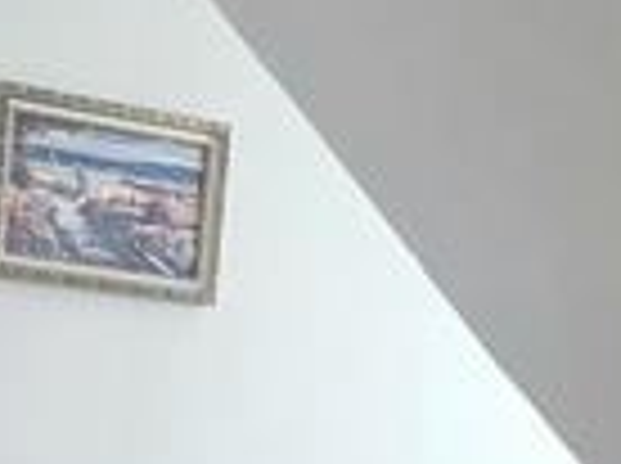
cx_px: -333
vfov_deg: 8.0
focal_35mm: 171
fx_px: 3062
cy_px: 1104
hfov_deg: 11.1
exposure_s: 1/40
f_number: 1.8
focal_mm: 6.4
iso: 500
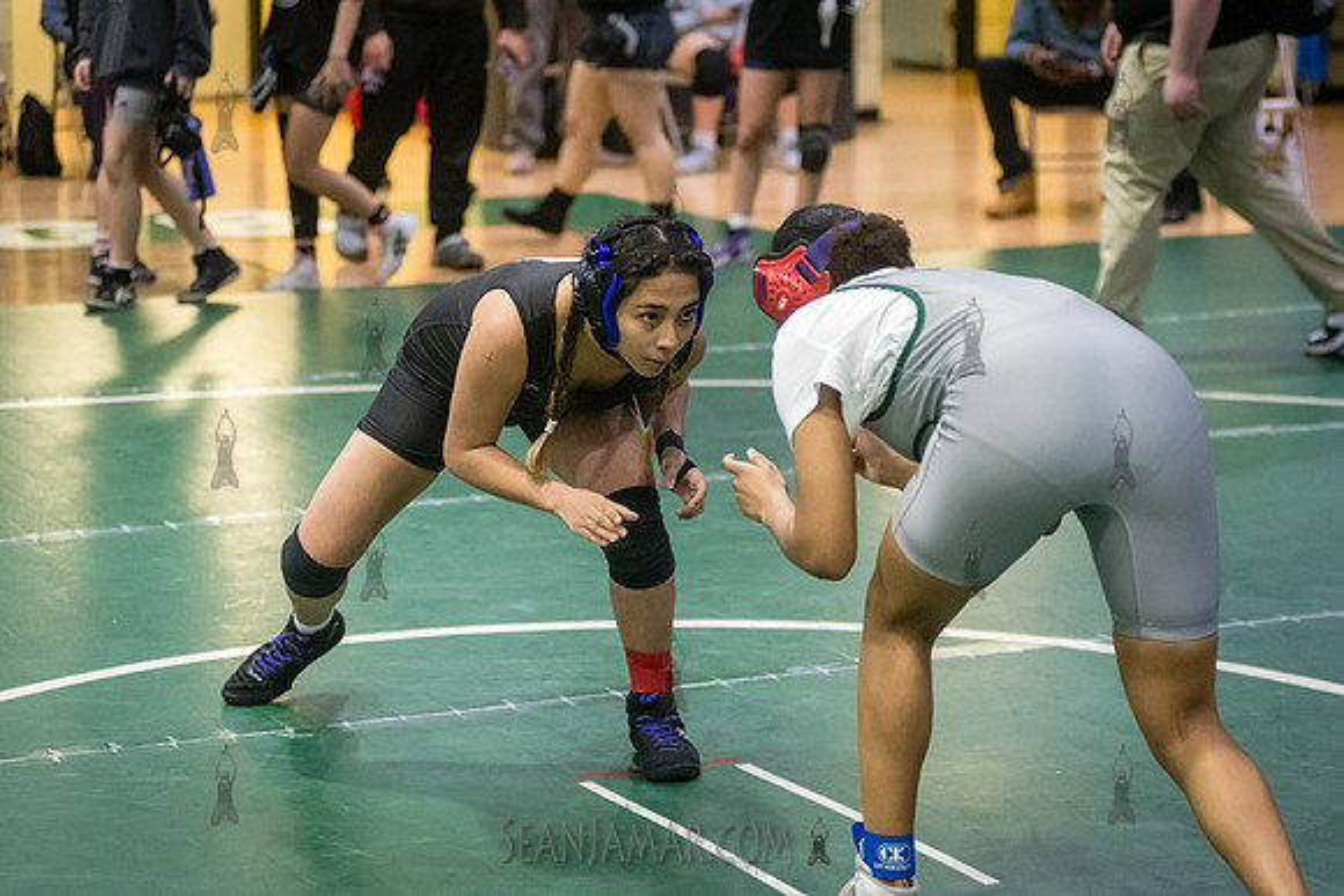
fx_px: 3678
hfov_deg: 20.7
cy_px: 371
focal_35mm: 98
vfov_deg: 13.9
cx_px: 757
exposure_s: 1/500
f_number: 2.8
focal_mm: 80
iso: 8000
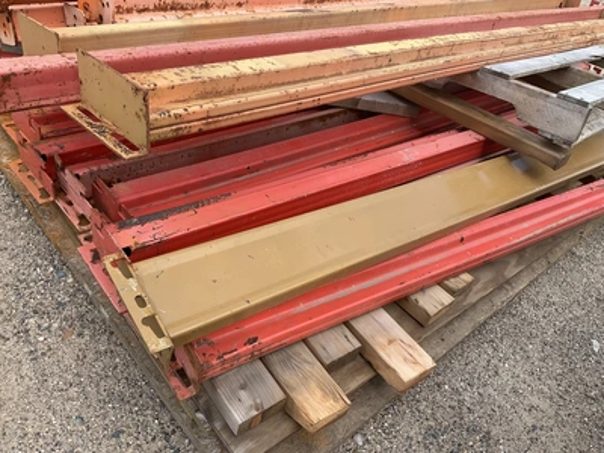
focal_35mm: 29
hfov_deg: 61.7
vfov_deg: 48.2
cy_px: 226
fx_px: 506
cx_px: 302
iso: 25
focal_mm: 3
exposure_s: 1/781
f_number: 1.8
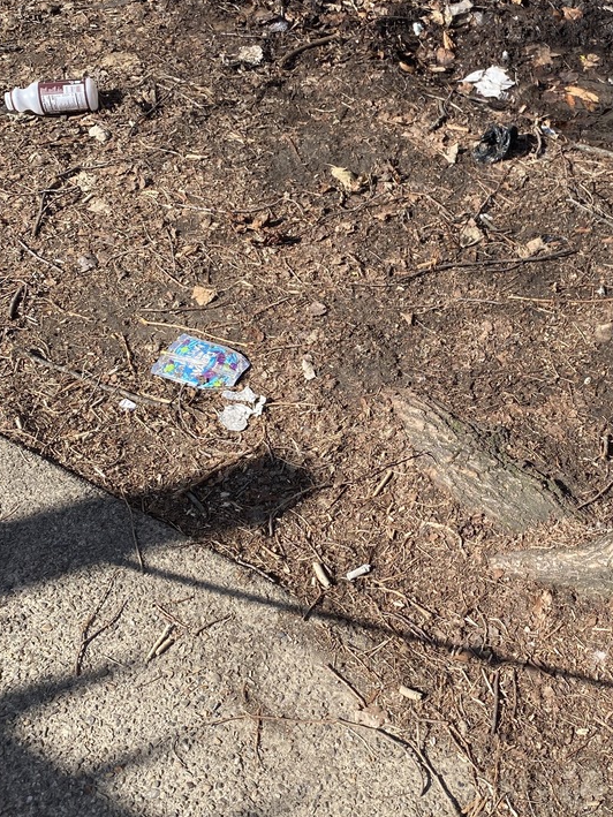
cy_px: 365
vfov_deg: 42.9
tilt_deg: -47.1
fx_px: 1039
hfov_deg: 32.2
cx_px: 469
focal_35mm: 44
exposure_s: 1/1206
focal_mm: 4.25
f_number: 1.8
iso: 32
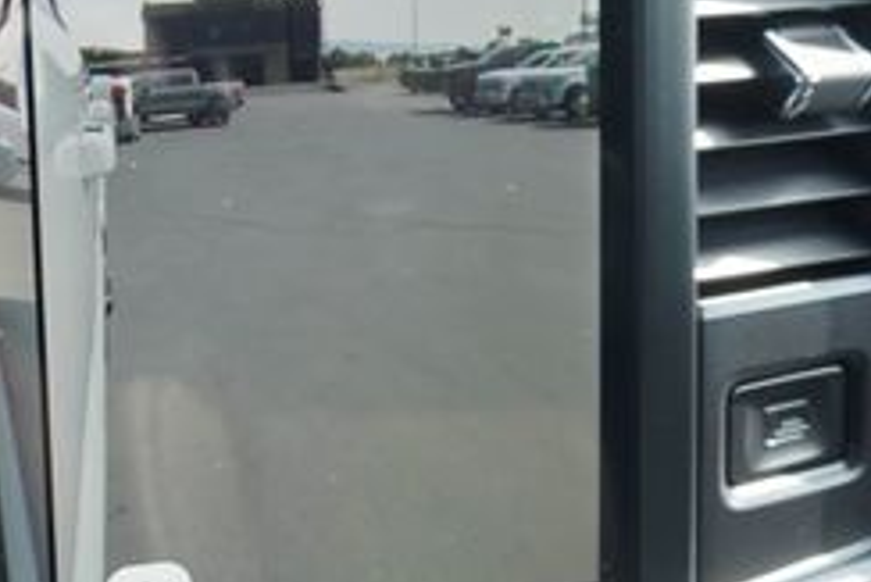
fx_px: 1525
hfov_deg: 28.8
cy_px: 289
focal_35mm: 63
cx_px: -93
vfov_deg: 21.6
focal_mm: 16
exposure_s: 1/60
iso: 100
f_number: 4
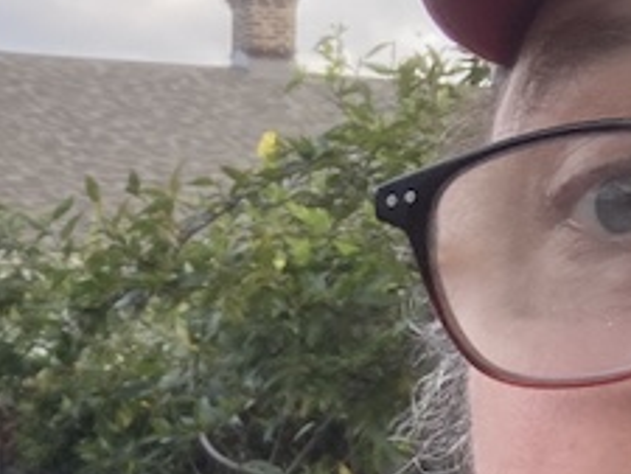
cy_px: 478
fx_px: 2079
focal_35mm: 114
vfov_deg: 12.8
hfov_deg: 15.9
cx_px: -297
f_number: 2.2
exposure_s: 1/120
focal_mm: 2.87
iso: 50
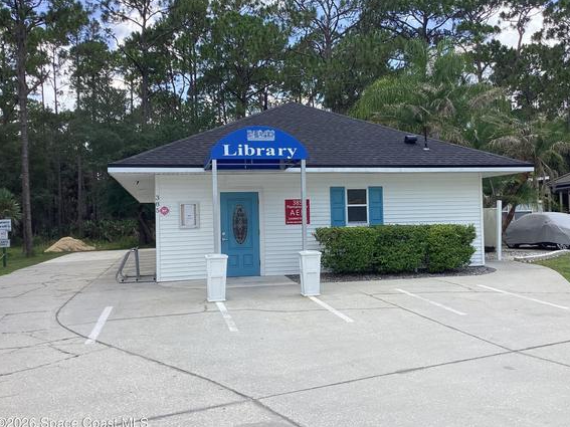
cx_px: 317
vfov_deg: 40.7
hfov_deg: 52.5
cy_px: 204
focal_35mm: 35
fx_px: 576
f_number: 2.4
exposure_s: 1/652
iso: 25
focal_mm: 3.3
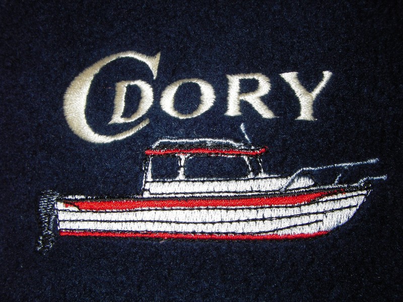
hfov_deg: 49.0
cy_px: 151
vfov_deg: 37.7
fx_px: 442
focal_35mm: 38
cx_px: 202
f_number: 6.6
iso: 50
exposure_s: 1/30
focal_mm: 6.3
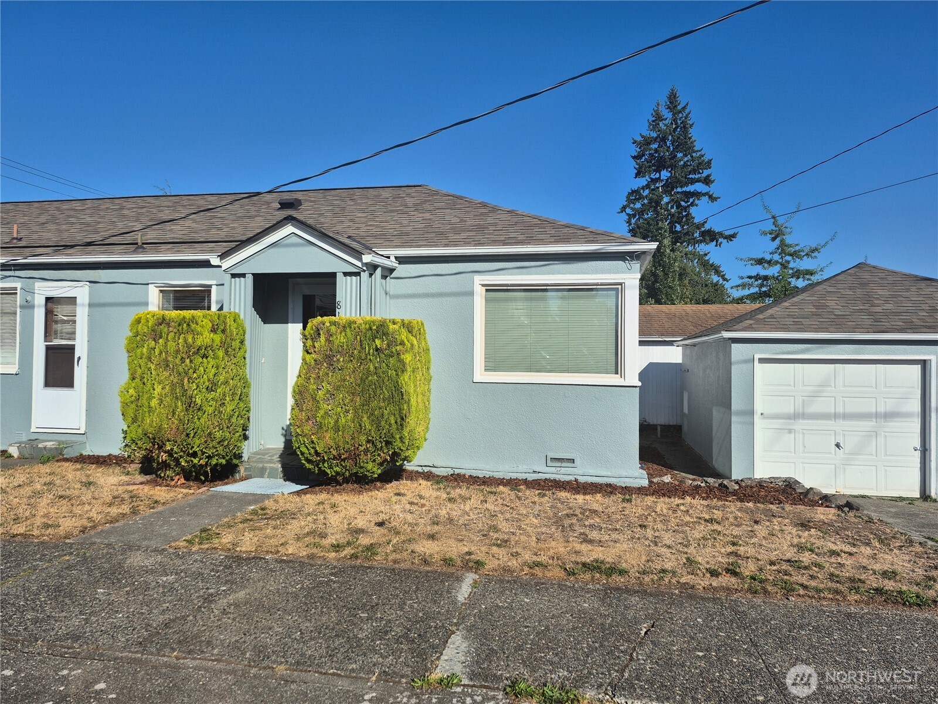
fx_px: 623
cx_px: 469
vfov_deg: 58.9
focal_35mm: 23
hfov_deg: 73.9
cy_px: 352
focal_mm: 5.4
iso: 25
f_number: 1.8
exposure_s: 1/2664
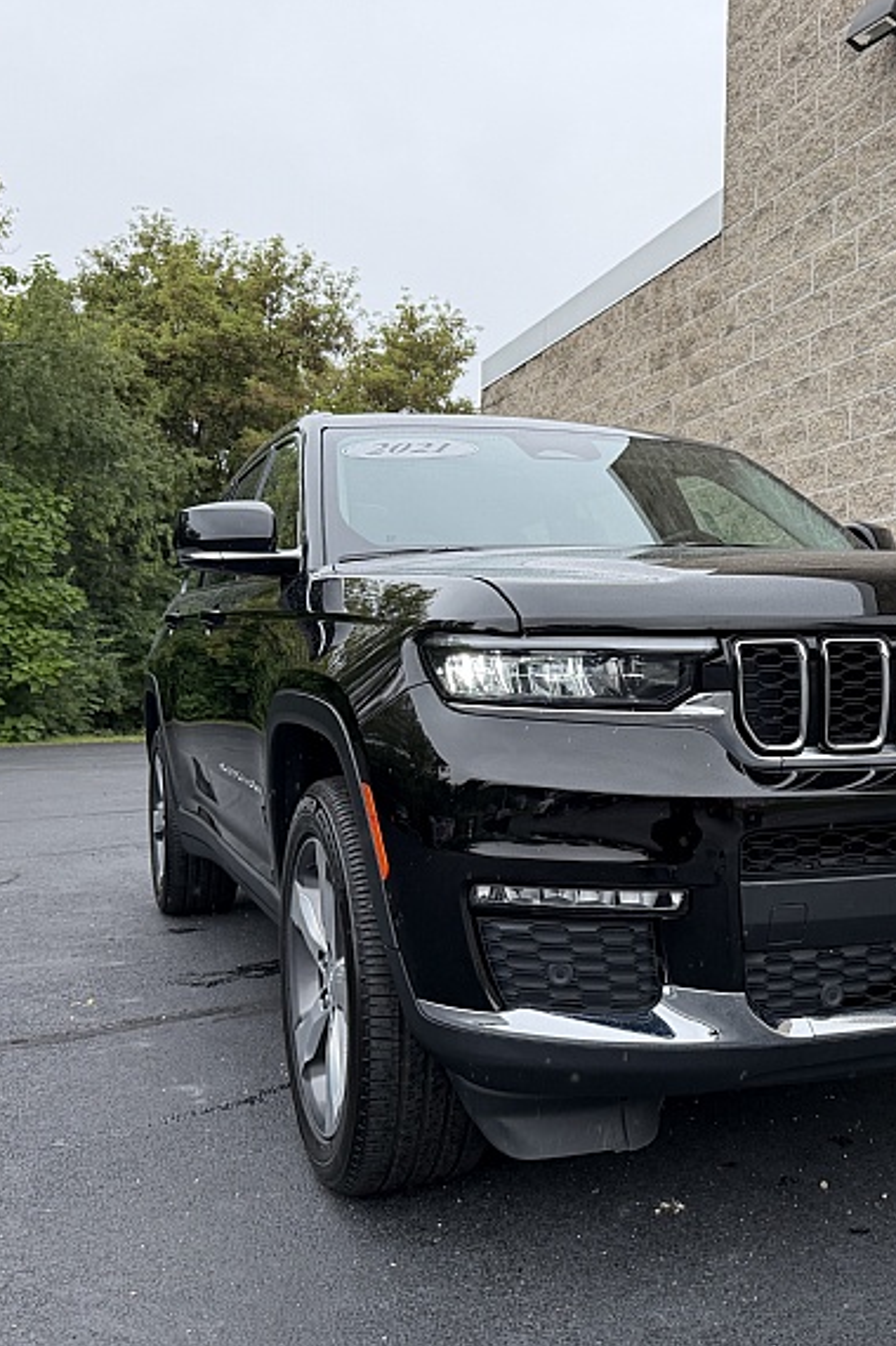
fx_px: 1308
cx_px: 667
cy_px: 695
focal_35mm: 35
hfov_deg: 36.9
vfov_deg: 54.5
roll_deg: -1.0
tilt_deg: -0.5
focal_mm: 6.76
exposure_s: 1/665
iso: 100
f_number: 1.78
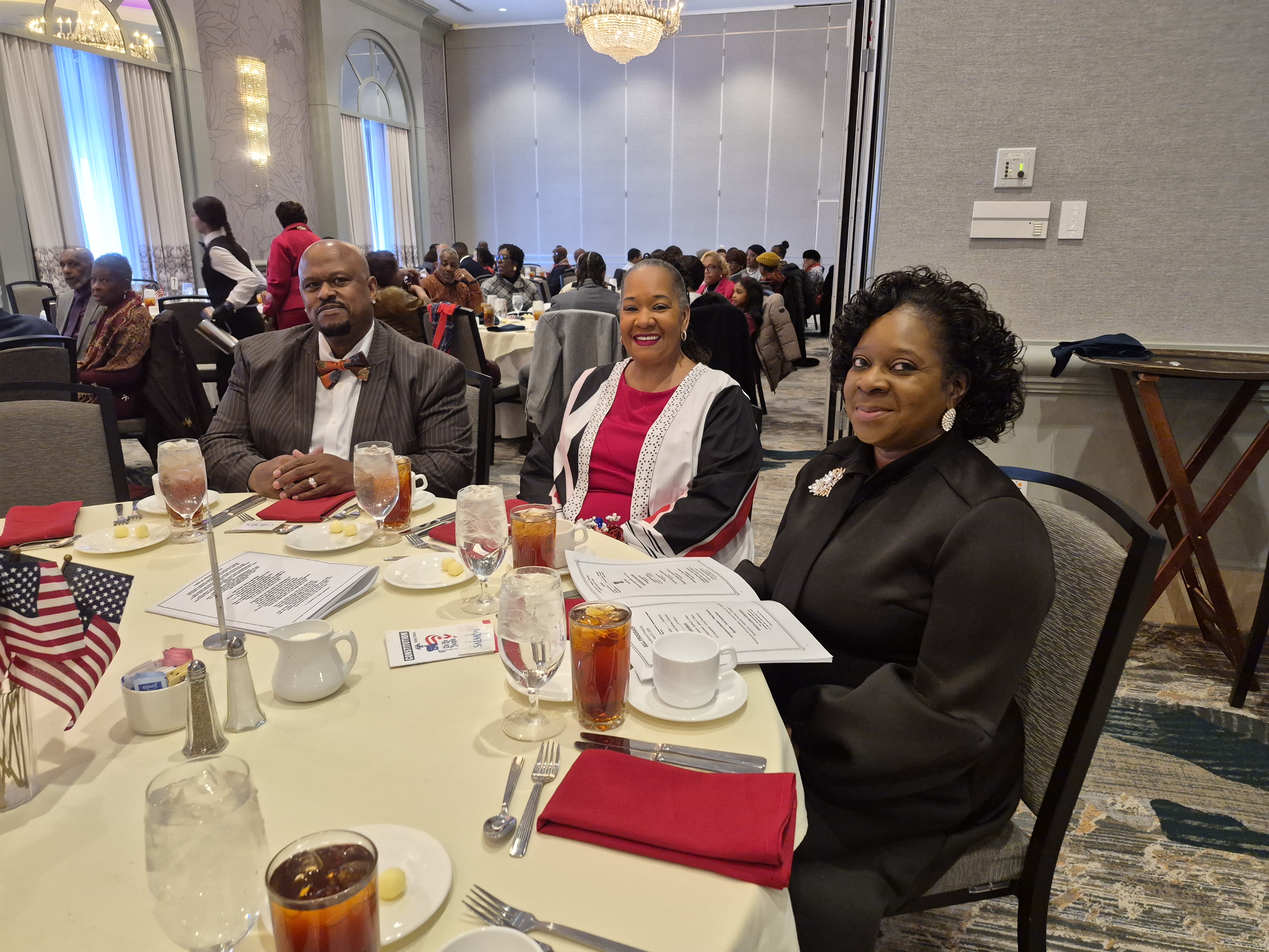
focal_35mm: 23
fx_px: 843
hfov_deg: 73.9
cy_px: 476
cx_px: 634
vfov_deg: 58.9
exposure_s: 1/120
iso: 640
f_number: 1.8
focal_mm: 5.4
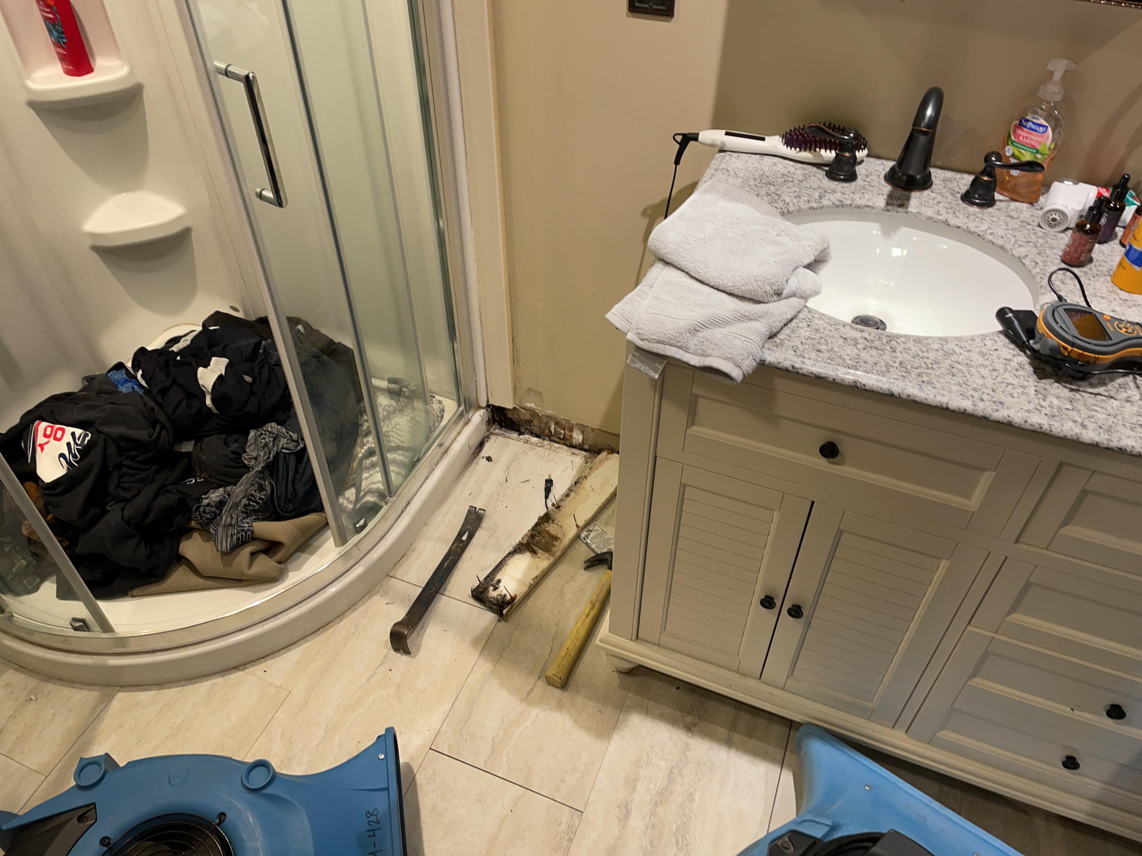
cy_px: 428
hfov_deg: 56.8
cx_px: 571
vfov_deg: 44.2
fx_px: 1056
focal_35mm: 32
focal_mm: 4.2
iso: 64
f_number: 1.6
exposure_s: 1/30
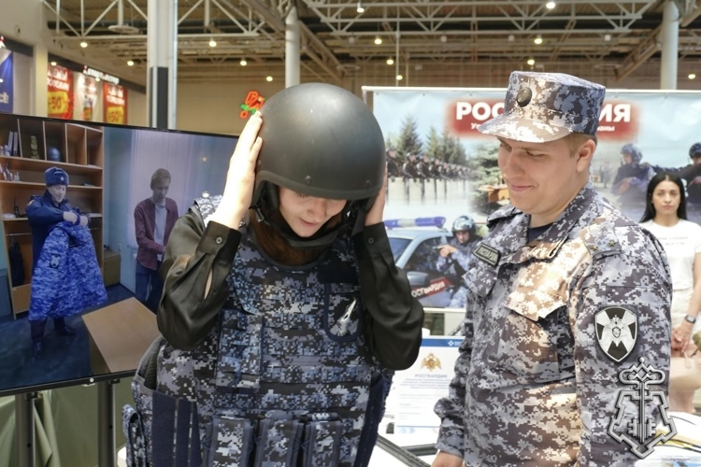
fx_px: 857
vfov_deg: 30.5
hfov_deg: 44.5
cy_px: 234
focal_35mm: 44
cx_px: 350
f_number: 3.2
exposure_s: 1/80
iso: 320
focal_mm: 16
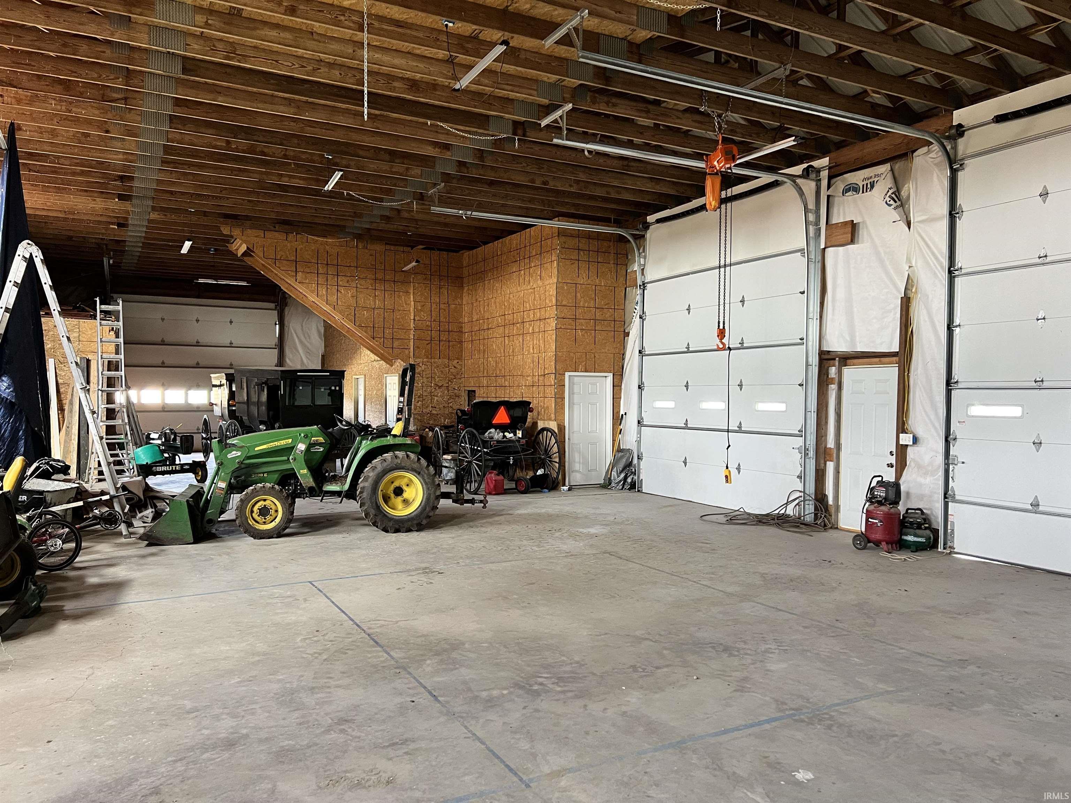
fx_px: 804
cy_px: 402
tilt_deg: -0.4
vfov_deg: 53.1
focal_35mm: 26
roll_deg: +0.2
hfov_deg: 67.3
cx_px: 536
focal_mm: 5.7
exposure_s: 1/60
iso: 250
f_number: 1.5
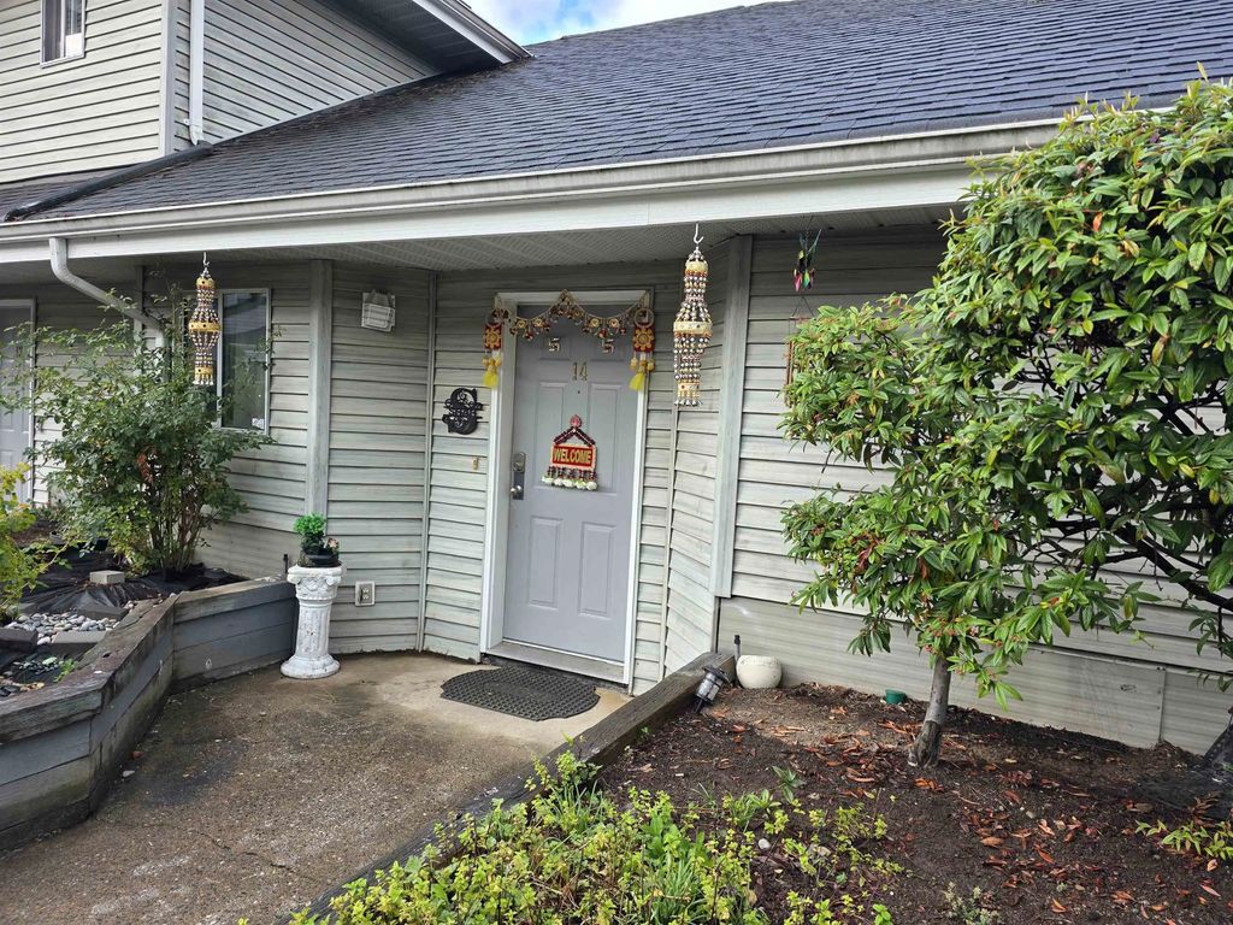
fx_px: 819
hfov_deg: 73.9
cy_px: 462
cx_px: 616
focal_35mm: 23
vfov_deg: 58.9
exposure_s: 1/180
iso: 40
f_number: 1.7
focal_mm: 6.3
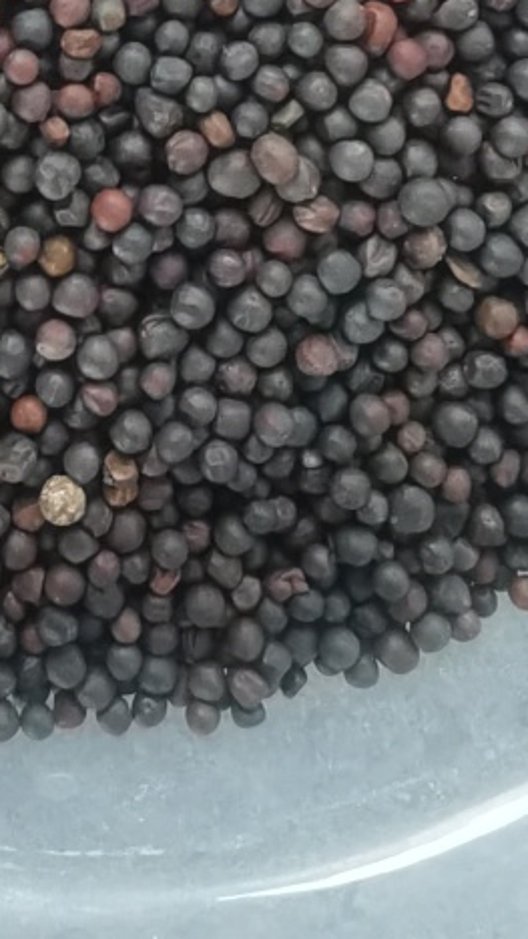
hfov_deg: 17.7
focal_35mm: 67
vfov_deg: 28.2
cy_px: -127
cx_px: 54
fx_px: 1669
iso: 200
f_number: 2.2
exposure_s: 1/50
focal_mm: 2.26
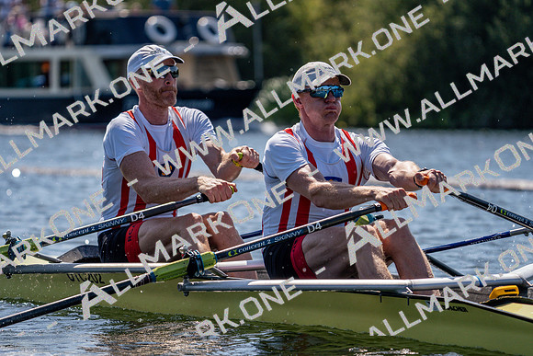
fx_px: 3939
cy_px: 178
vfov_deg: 5.2
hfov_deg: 7.7
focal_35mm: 266
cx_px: 266
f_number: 5.6
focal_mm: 266
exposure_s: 1/2000
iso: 250
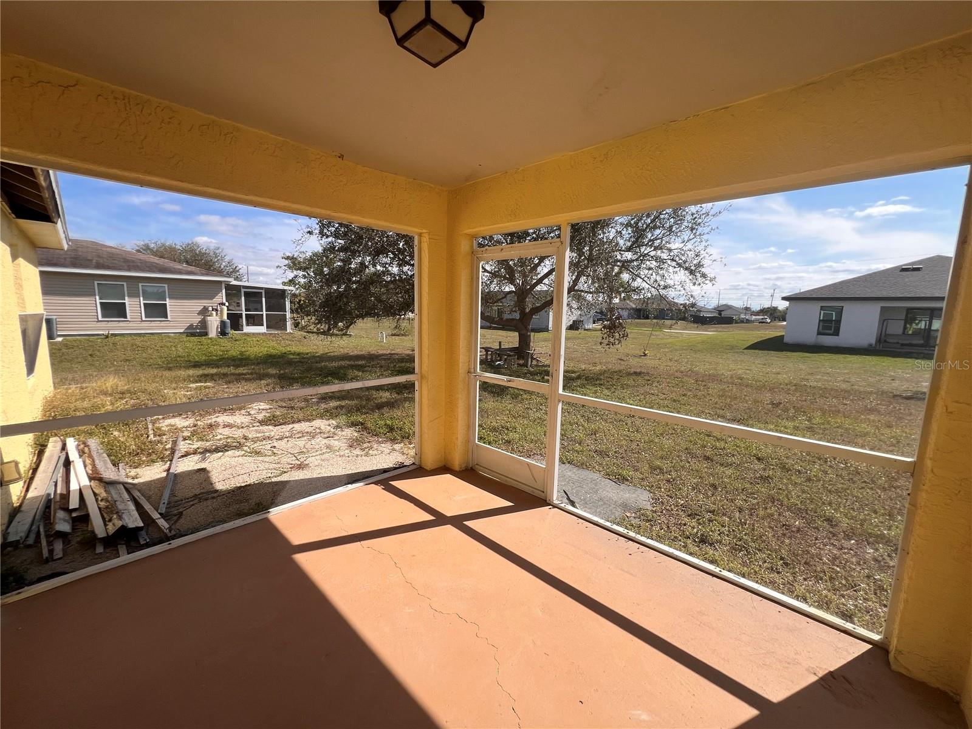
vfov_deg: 89.9
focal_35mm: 13
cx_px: 486
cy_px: 364
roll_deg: -1.3
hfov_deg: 106.2
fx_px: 365
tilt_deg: -8.8
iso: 32
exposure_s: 1/919
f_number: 1.8
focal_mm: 1.57
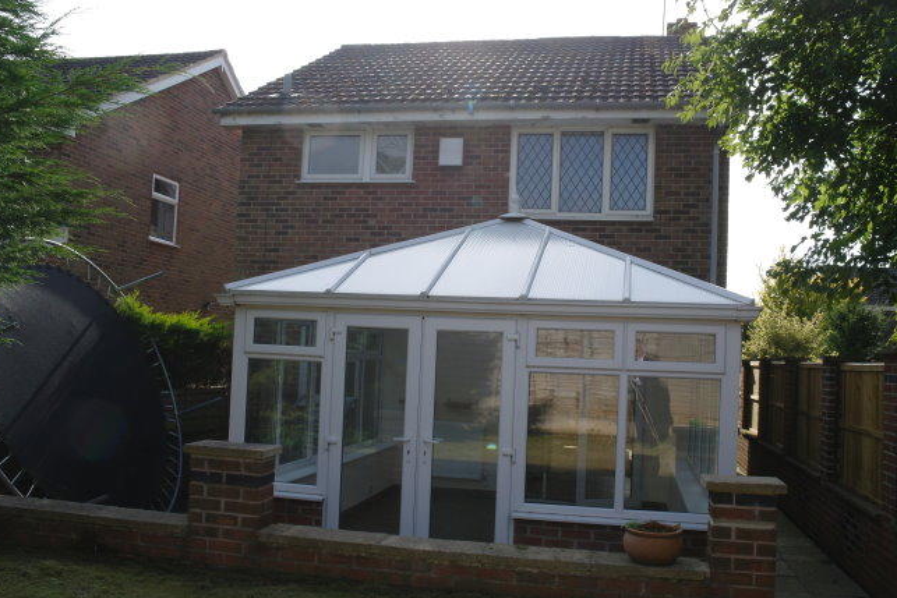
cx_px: 462
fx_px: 773
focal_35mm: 31
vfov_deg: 42.3
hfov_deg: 60.3
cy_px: 318
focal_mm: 19
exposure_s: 1/125
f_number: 10
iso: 200
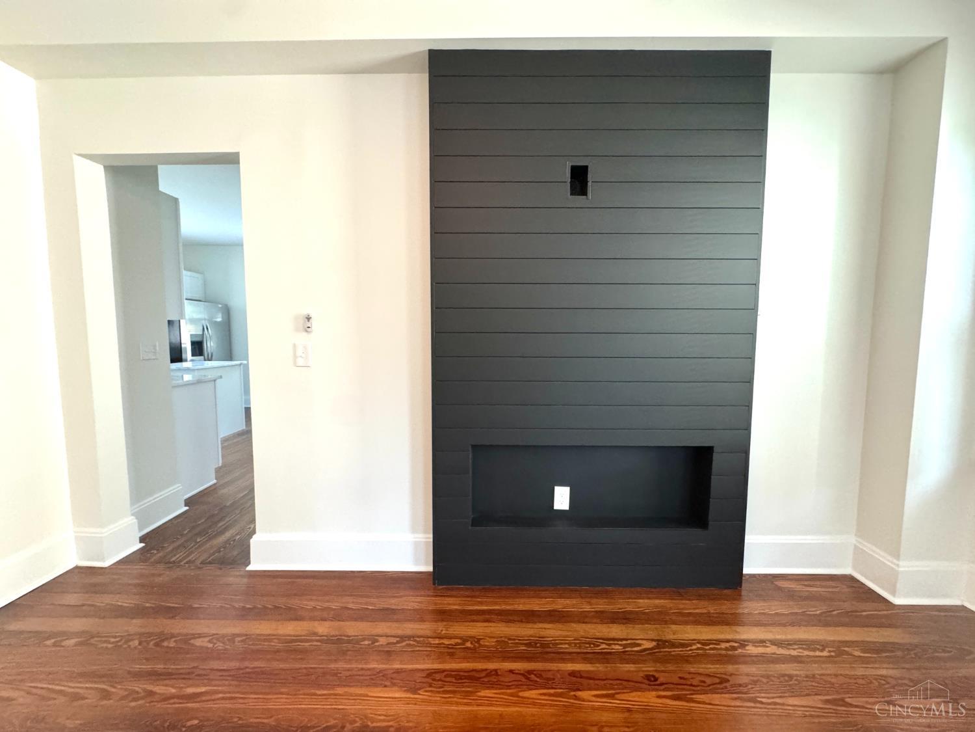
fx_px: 394
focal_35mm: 14
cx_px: 488
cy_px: 366
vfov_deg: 85.7
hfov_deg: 102.1
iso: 1000
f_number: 2.2
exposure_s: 1/60
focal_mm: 2.22
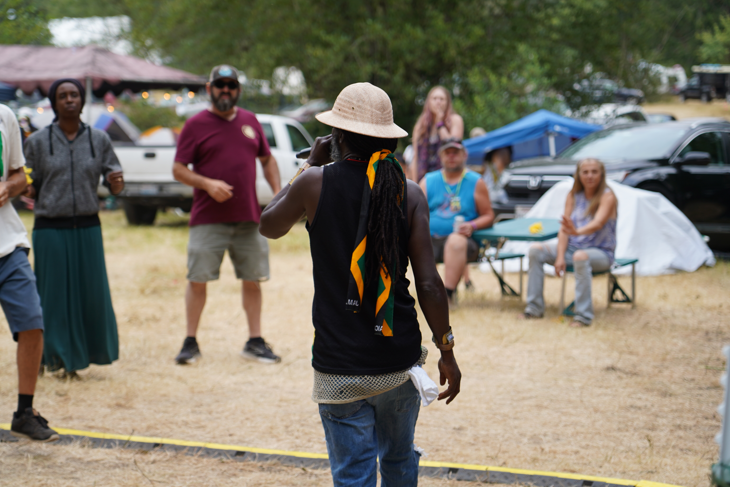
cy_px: 237
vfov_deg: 12.0
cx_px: 364
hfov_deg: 17.9
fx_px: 2311
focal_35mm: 114
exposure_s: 1/160
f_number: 4
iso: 160
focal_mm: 105
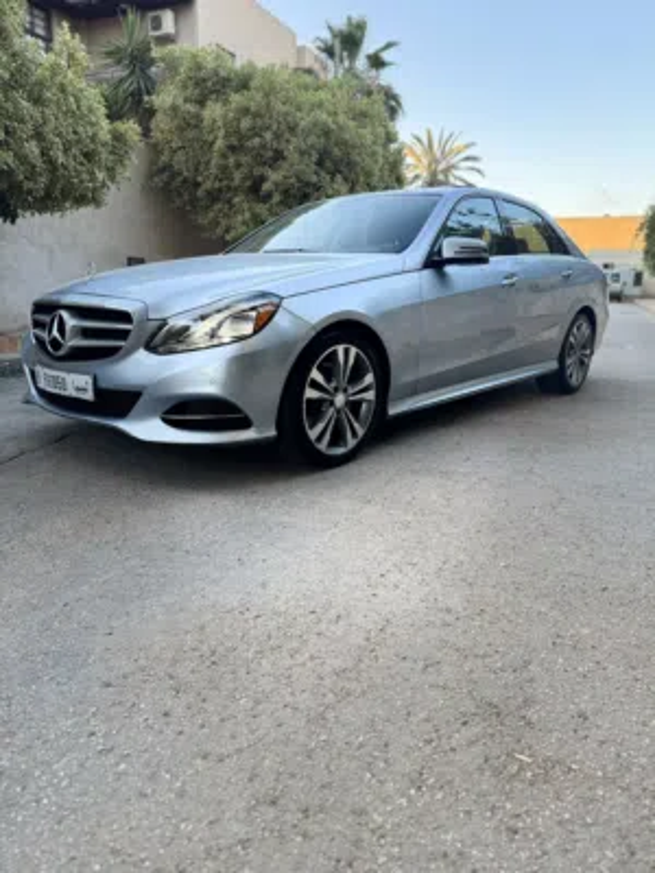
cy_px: 436
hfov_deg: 56.8
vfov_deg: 71.6
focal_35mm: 24
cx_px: 328
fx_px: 606
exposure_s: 1/166
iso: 80
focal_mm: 6.76
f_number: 1.78
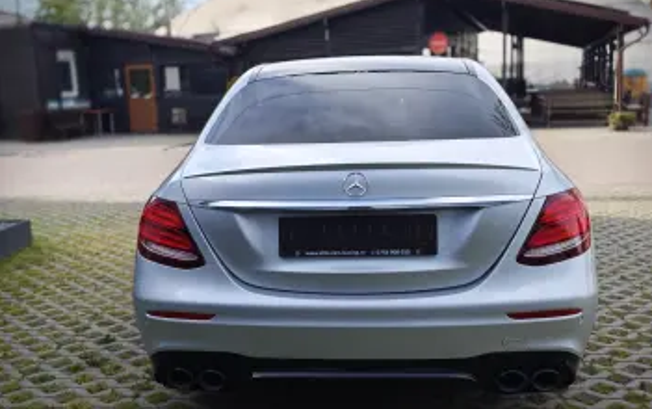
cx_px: 331
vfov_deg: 33.5
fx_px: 676
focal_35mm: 38
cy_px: 245
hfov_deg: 51.5
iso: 50
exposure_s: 1/993
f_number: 1.4
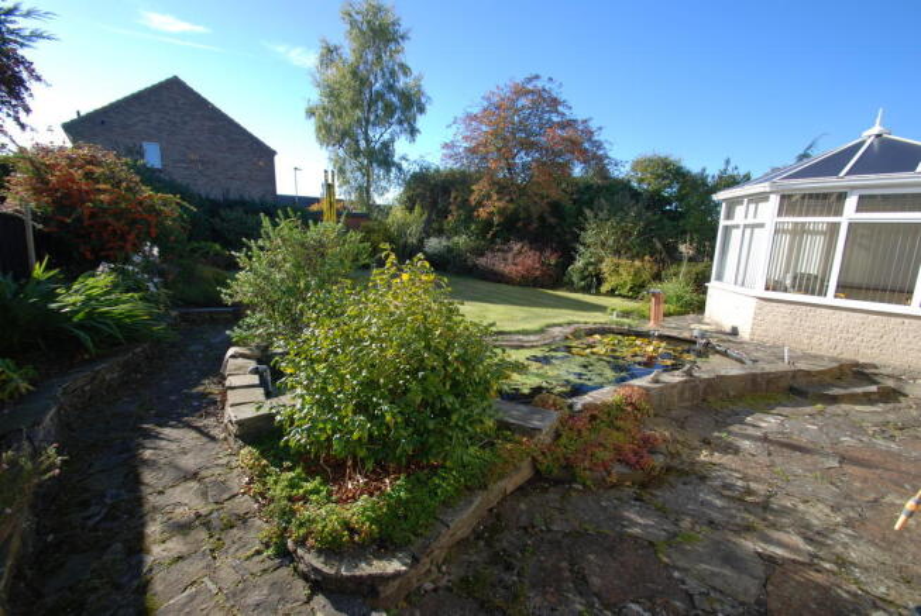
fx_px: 384
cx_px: 460
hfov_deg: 100.3
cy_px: 308
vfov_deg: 77.5
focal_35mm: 15
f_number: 6.3
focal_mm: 10
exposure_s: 1/125
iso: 100
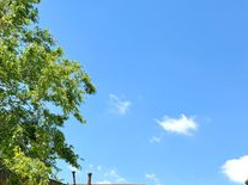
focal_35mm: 58
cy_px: 198
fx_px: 415
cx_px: 149
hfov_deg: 33.1
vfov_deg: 23.8
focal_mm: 6.76
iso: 80
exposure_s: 1/3953
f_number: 1.78
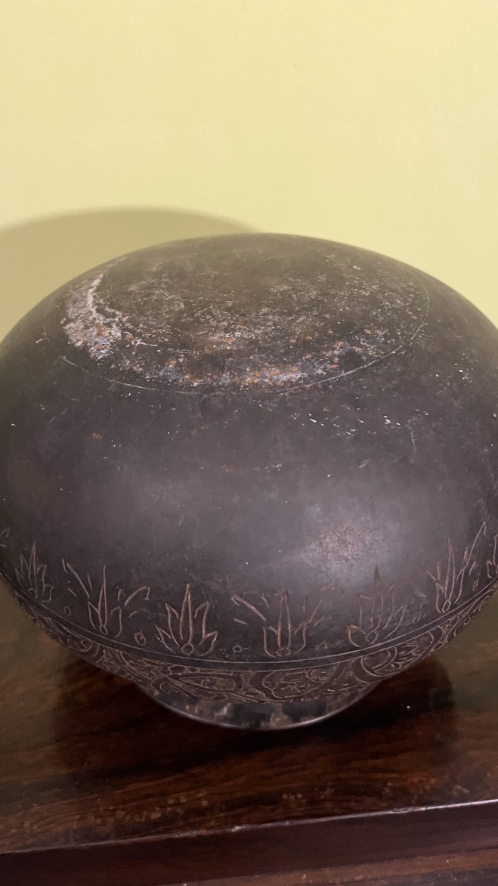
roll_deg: +0.7
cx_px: 261
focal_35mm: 29
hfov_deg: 40.2
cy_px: 442
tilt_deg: -36.6
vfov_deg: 66.1
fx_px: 681
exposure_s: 1/33
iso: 500
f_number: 1.6
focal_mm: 5.1
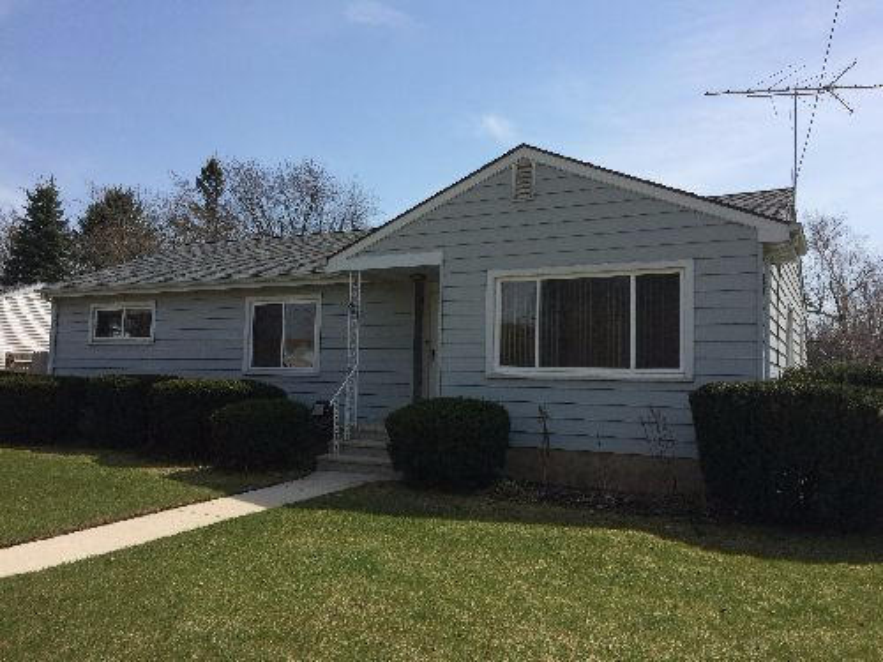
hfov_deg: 61.7
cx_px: 442
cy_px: 331
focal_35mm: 29
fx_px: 740
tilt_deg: +2.3
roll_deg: +0.0
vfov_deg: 48.2
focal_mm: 4.15
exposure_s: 1/3165
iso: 32
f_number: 2.2
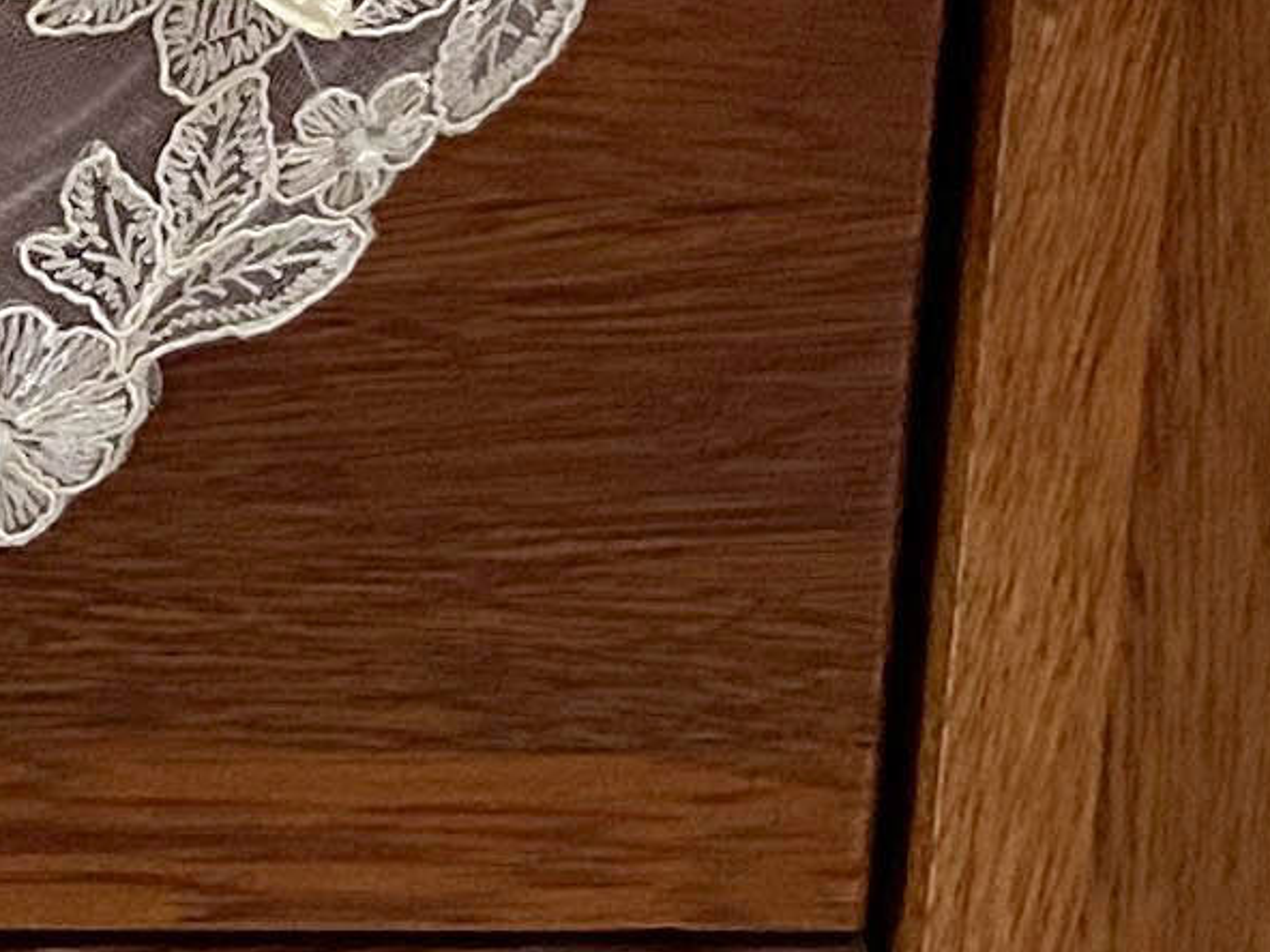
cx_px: -1139
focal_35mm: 177
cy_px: -1224
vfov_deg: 7.9
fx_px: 6494
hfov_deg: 10.4
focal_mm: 4.25
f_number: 1.8
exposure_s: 1/50
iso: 320
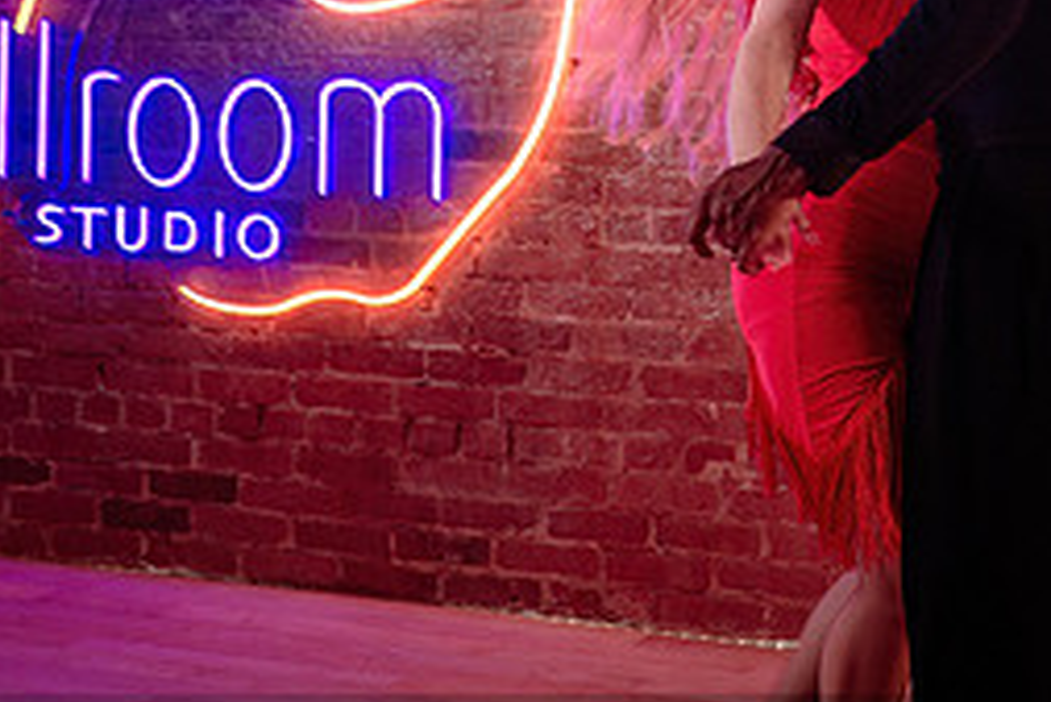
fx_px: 2950
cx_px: 477
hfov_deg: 20.2
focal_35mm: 101
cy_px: 57
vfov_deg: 13.4
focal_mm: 35
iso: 640
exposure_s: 1/100
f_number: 2.8
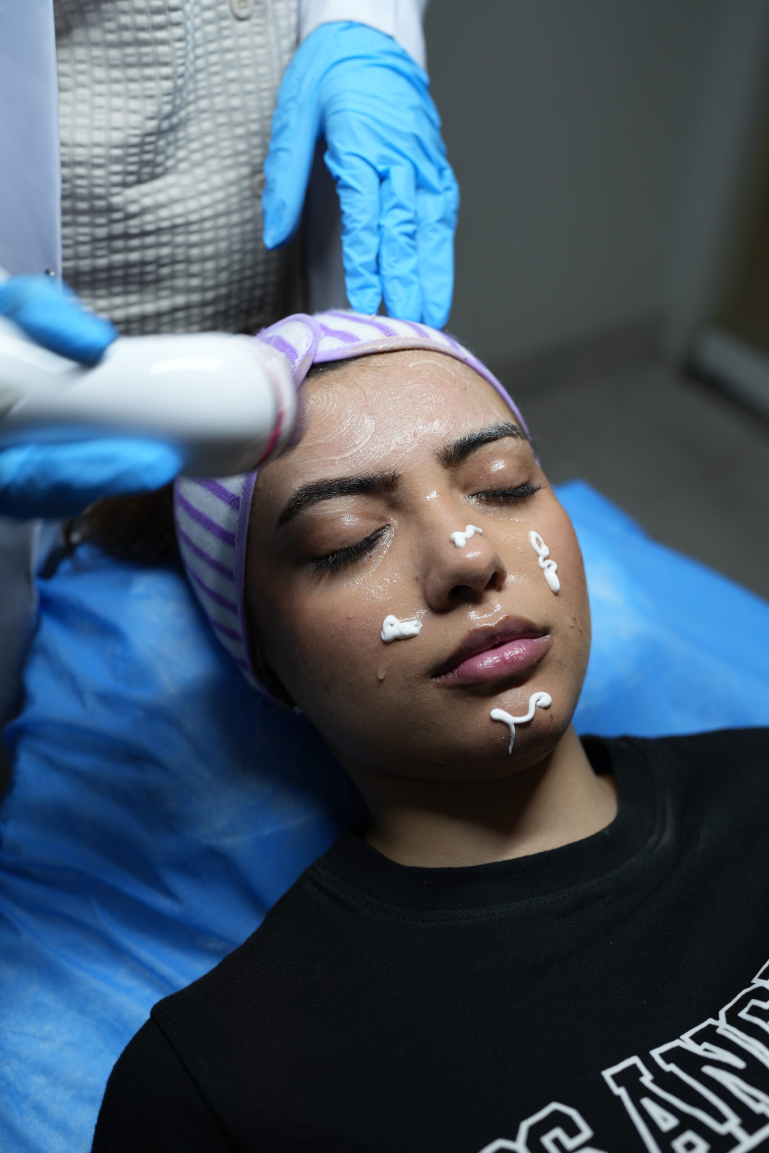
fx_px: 1121
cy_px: 576
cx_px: 384
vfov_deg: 54.4
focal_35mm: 35
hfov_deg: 37.9
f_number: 2.8
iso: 100
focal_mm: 35
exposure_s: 1/50
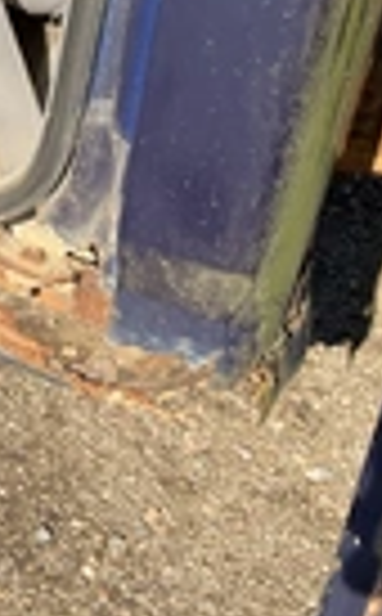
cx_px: -297
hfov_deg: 13.1
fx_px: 1507
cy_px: 31
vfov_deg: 22.4
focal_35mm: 90
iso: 25
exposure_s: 1/792
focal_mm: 3
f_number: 1.8
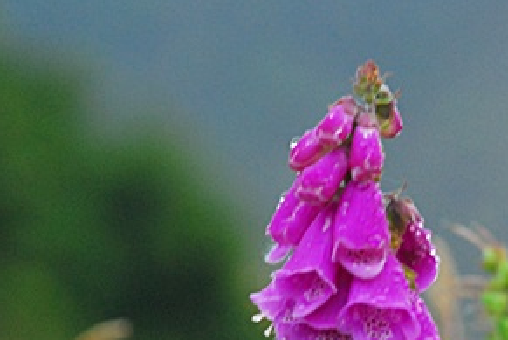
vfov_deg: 2.5
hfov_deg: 3.7
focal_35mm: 557
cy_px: 352
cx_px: 356
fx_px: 7877
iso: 560
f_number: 5.6
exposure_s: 1/30
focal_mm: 135
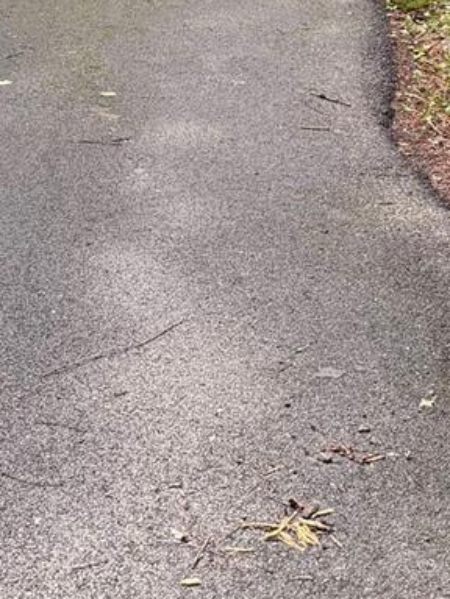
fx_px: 1664
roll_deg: -0.2
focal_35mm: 96
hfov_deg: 15.4
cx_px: 138
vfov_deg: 16.9
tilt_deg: +2.7
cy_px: -477
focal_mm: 6.76
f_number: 1.78
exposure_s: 1/176
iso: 80
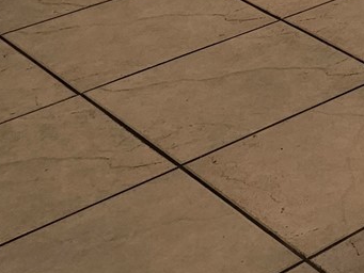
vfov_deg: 12.1
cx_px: 812
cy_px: -278
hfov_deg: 14.0
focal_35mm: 108
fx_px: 1136
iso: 100
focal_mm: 6.3
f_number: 1.7
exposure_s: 1/120
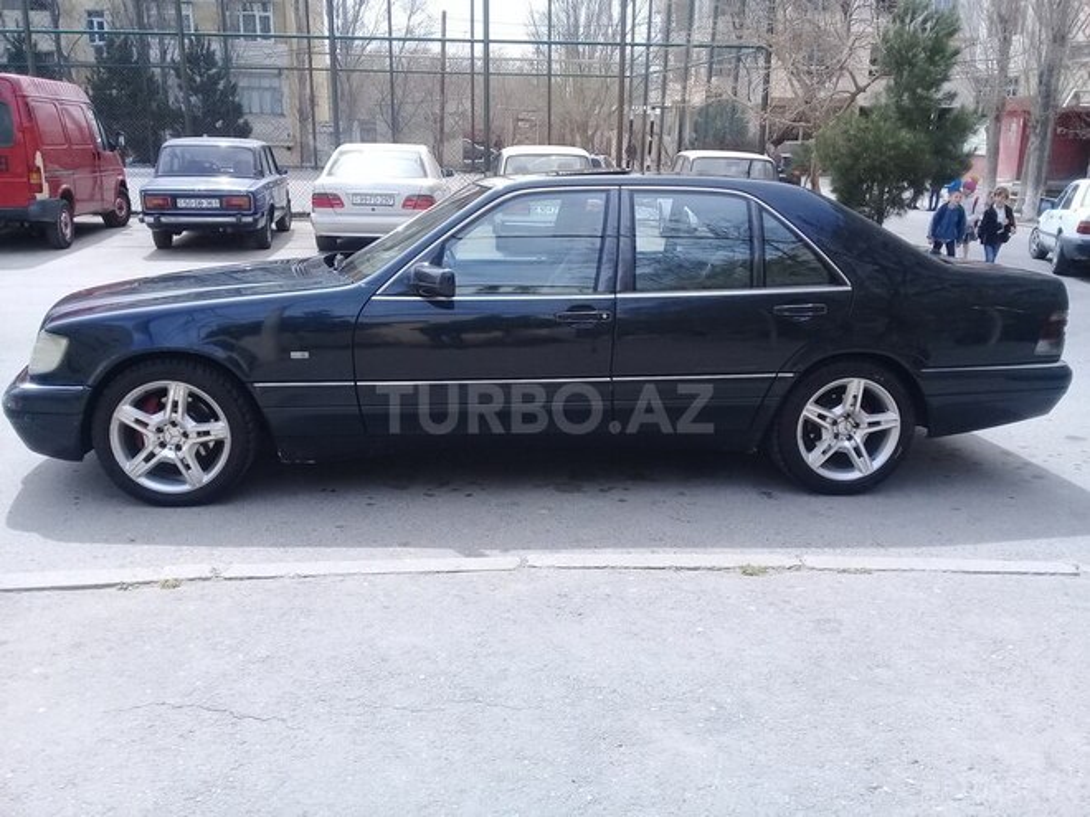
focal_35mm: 31
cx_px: 545
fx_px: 976
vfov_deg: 45.4
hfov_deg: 58.4
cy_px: 408
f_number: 2.2
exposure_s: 1/561
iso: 50
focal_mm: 3.3
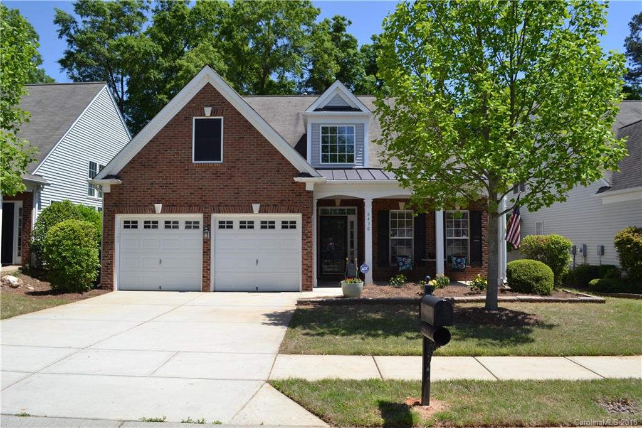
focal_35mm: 27
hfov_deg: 67.4
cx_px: 321
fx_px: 481
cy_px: 214
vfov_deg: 47.9
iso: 100
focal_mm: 18
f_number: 7.1
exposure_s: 1/200
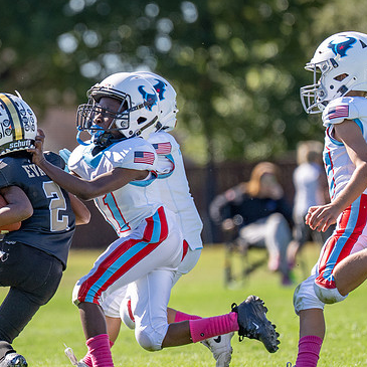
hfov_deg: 3.0
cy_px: 180
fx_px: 7029
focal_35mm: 586
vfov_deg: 3.0
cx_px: 27
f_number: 2.8
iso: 160
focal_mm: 200
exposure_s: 1/2000
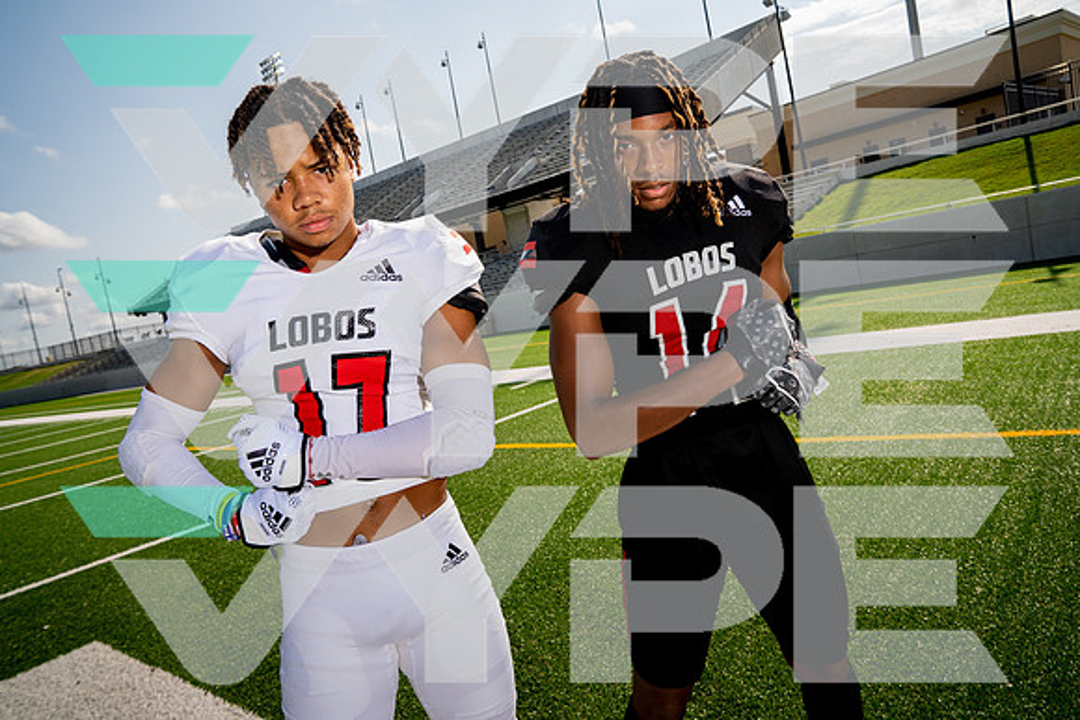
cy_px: 360
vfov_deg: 53.2
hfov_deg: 73.7
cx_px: 540
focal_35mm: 24
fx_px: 720
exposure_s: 1/250
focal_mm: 24
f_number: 7.1
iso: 100
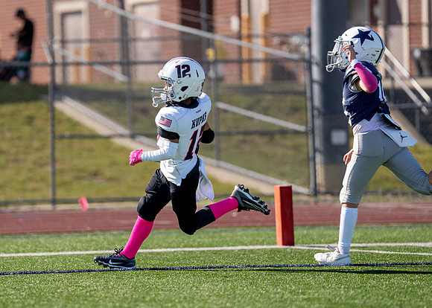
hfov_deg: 6.5
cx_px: 142
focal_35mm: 308
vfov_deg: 4.7
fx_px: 3774
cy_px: 121
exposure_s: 1/6400
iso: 320
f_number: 2.8
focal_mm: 200
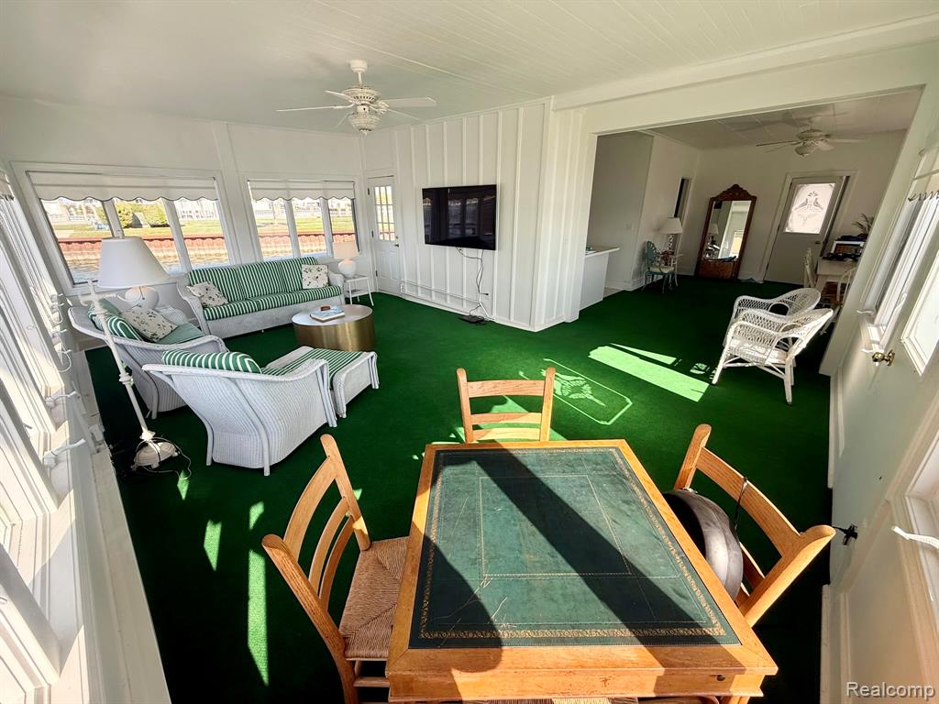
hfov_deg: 102.1
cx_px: 470
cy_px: 352
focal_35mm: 14
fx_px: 380
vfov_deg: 85.7
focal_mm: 2.22
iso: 64
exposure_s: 1/344
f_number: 2.2
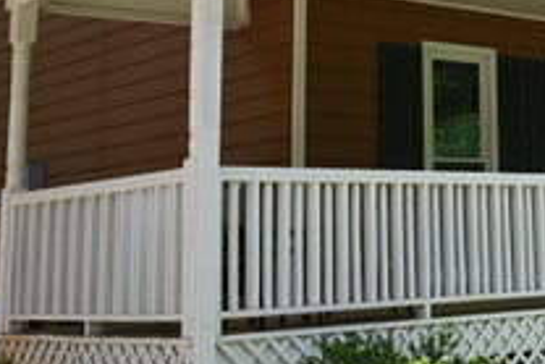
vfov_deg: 15.6
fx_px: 1303
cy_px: 7
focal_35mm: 86
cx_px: 637
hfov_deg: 22.0
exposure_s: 1/250
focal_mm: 35
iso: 140
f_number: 5.6
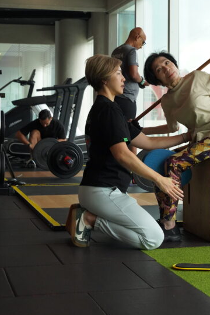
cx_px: 154
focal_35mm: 83
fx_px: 729
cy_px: 103
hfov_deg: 16.3
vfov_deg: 24.3
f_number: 5.6
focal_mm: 56.2
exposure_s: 1/2500
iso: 6400
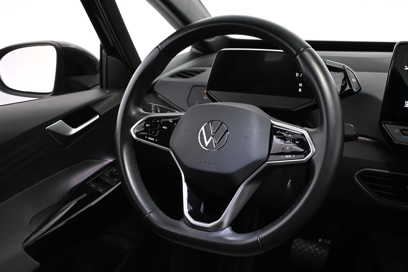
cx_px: 204
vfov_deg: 34.2
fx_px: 442
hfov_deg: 49.6
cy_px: 136
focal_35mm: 39
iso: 1600
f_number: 4.5
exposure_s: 1/30
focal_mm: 26
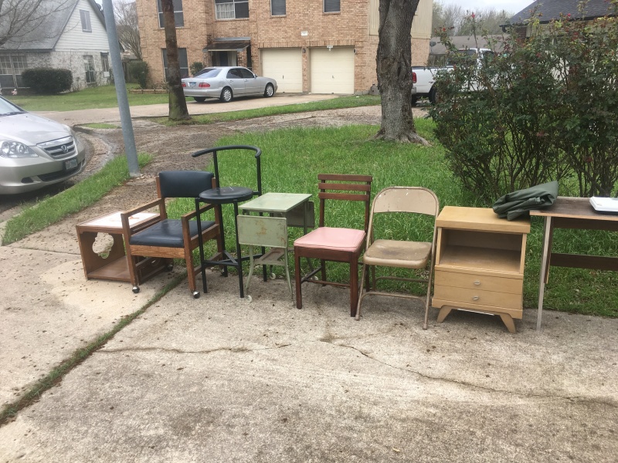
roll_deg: +2.3
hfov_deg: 61.7
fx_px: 518
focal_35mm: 29
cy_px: 232
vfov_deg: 48.2
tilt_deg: -17.7
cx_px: 309
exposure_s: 1/561
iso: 25
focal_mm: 4.15
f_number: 2.2
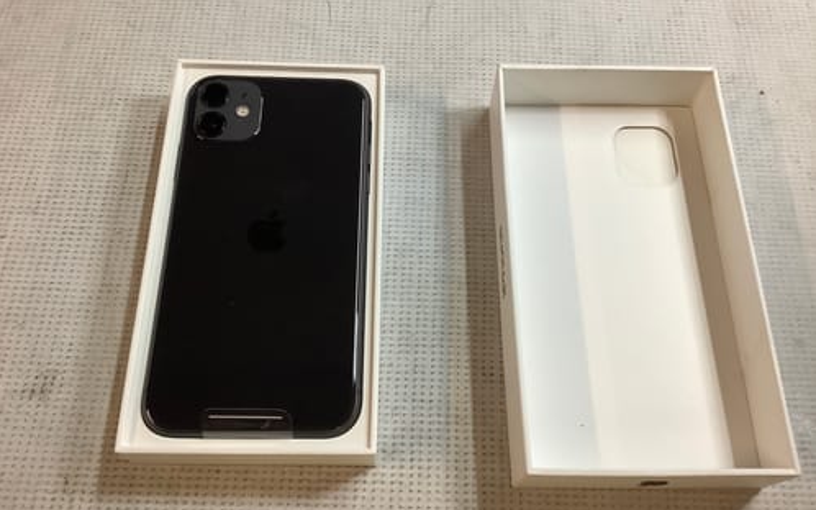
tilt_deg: -65.0
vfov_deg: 38.3
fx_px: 734
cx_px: 408
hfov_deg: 58.2
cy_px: 275
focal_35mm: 33
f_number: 2.4
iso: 100
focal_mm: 3.3
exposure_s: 1/50
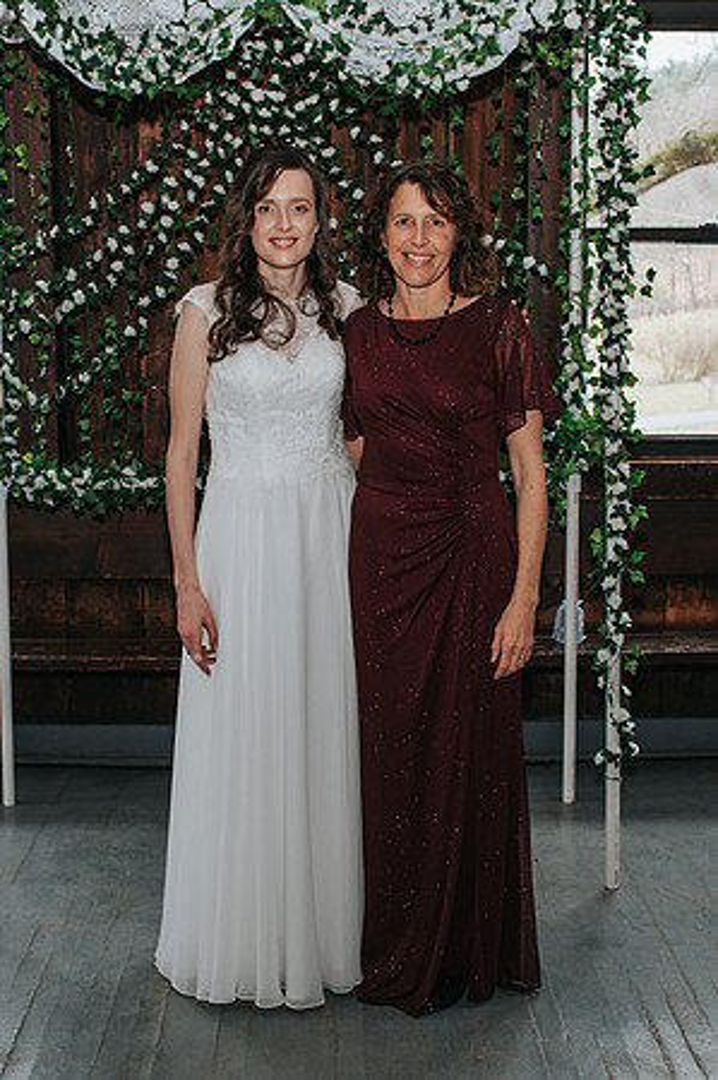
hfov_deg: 25.5
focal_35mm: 53
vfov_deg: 37.6
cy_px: 540
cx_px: 313
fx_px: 1586
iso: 1000
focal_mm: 35
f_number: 4.5
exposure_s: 1/200
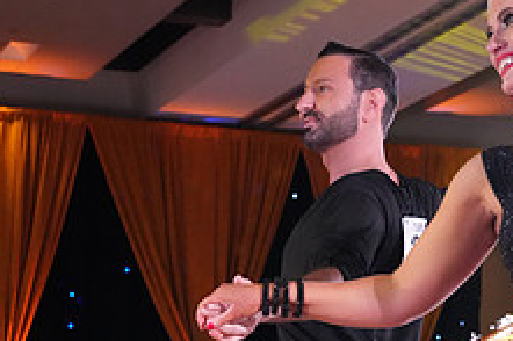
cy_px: 445
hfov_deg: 15.2
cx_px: 400
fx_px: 1908
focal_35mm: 134
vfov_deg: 10.0
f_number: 7.1
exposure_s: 1/250
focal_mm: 51
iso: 8000
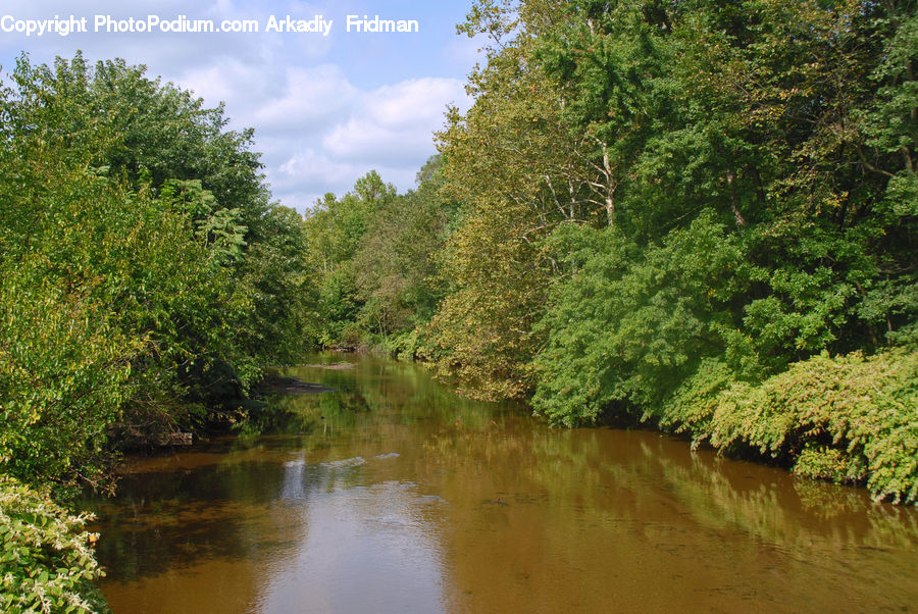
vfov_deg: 32.0
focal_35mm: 42
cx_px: 459
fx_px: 1072
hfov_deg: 46.4
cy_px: 307
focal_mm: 28
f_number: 5.6
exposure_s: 1/250
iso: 100
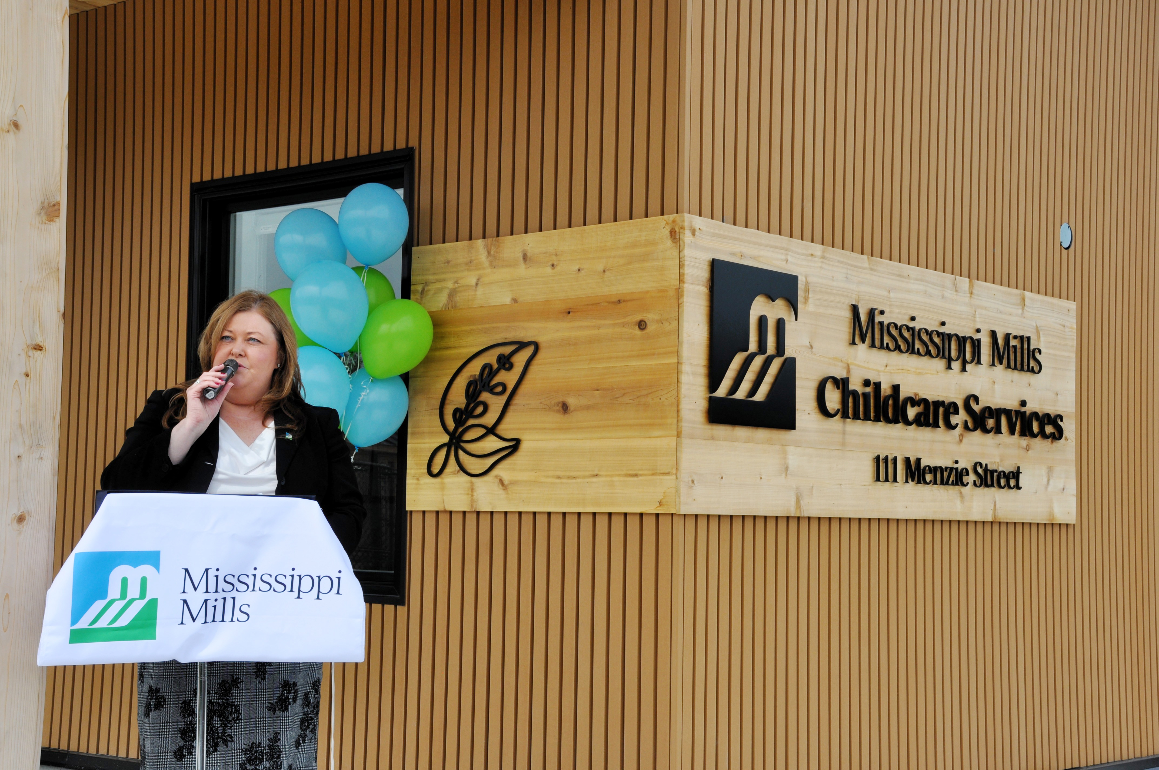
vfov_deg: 25.7
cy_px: 385
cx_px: 580
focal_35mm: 52
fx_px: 1688
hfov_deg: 37.9
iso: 200
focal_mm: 35
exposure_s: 1/320
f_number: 9
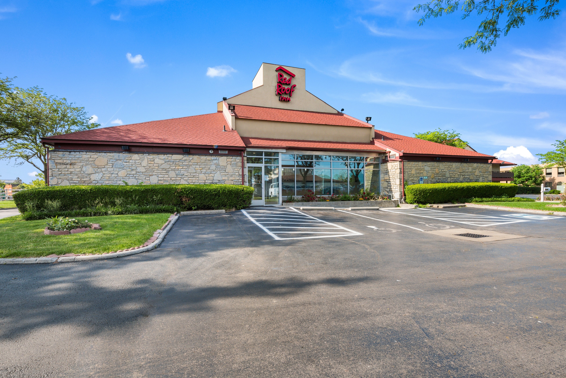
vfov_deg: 73.7
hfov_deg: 96.7
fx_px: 252
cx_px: 272
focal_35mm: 16
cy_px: 180
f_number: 8
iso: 400
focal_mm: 15
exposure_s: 1/400
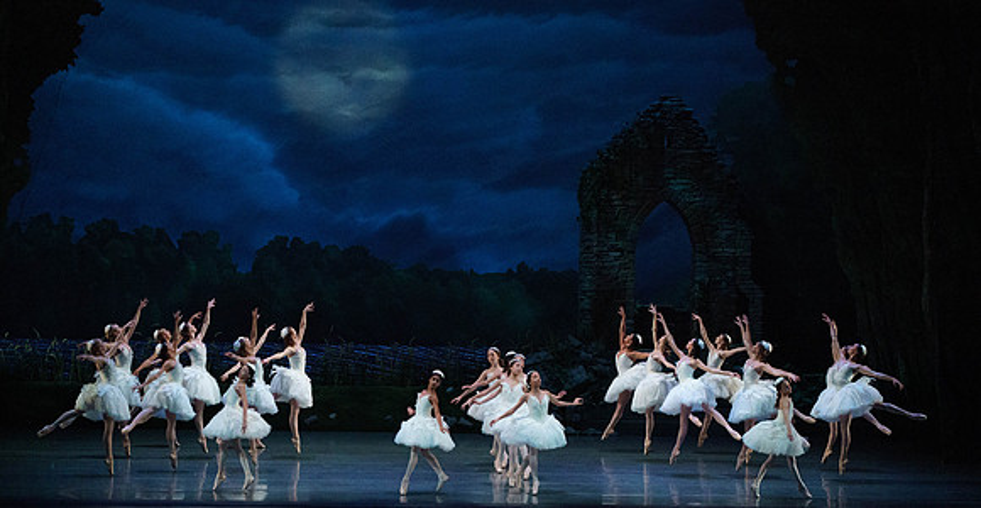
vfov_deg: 10.6
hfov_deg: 20.3
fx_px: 2743
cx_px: 491
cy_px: 323
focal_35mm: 107
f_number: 5.6
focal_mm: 100
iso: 8000
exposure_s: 1/250
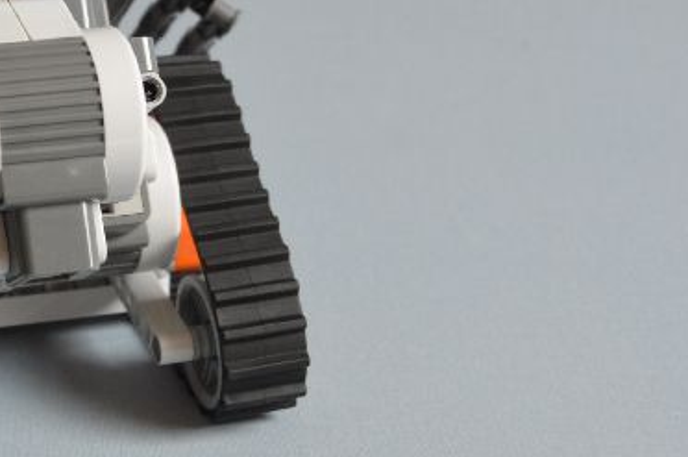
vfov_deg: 10.3
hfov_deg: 15.3
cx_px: 15
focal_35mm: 132
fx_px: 2519
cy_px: 80
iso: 220
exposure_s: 1/125
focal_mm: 32
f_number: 5.6
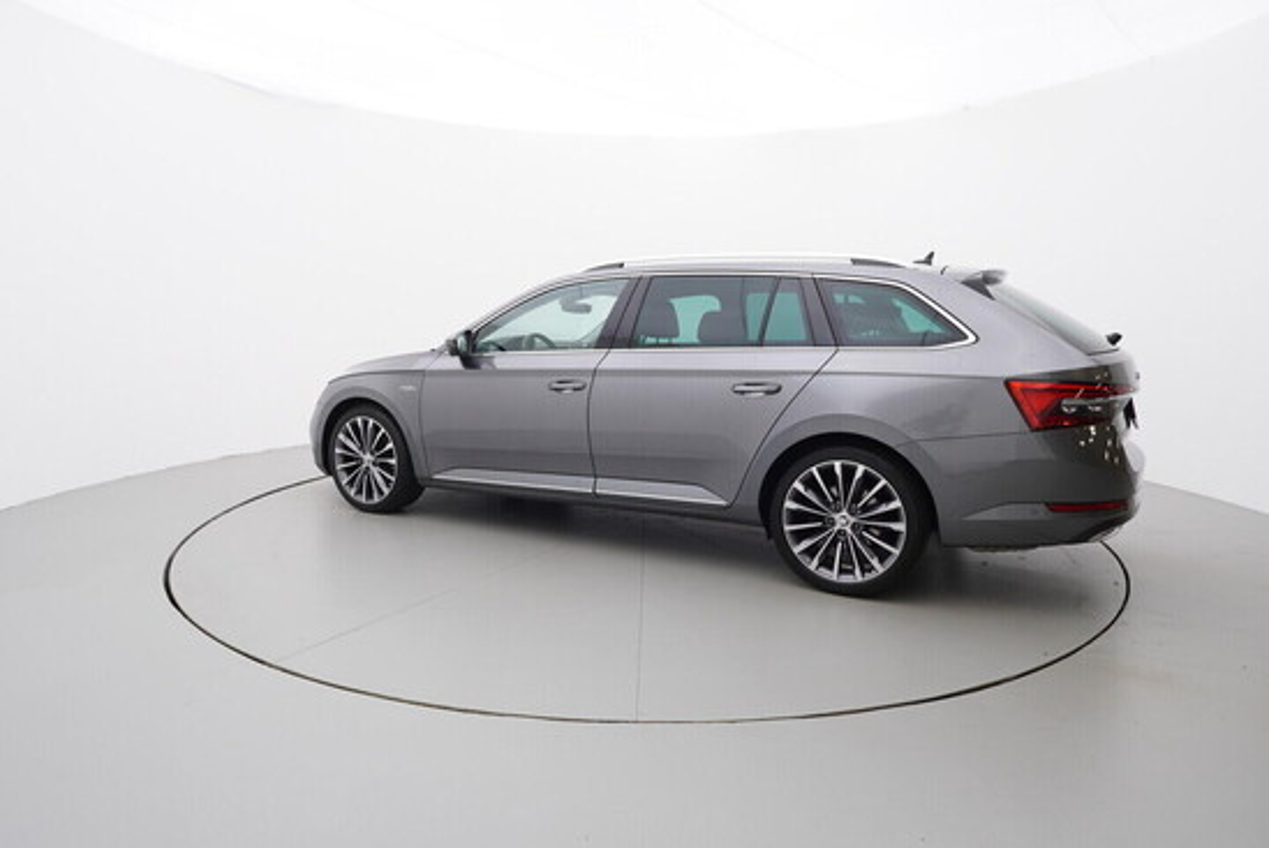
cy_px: 424
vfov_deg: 56.2
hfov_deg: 77.3
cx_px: 634
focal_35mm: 22
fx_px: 794
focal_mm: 15
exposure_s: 1/80
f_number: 5
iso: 200
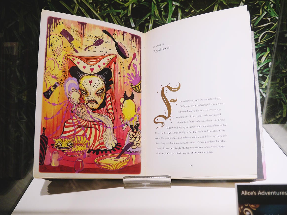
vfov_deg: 48.2
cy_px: 109
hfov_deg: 61.7
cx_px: 140
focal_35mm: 29
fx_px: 240
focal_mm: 14
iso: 160
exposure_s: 1/60
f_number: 3.5
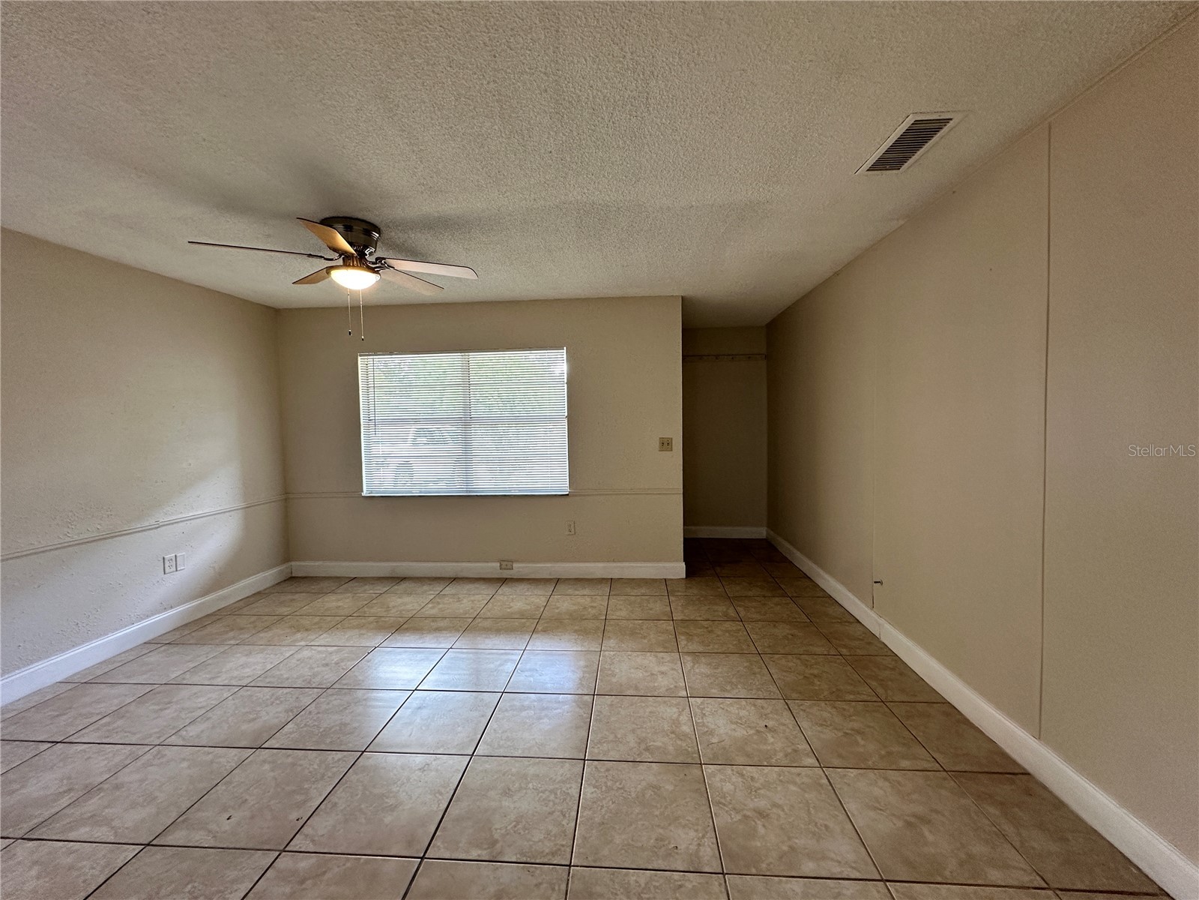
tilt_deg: -3.3
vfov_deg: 85.7
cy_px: 450
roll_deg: +0.7
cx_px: 600
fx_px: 485
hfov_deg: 102.1
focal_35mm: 14
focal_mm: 2.22
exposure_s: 1/120
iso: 200
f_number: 2.2
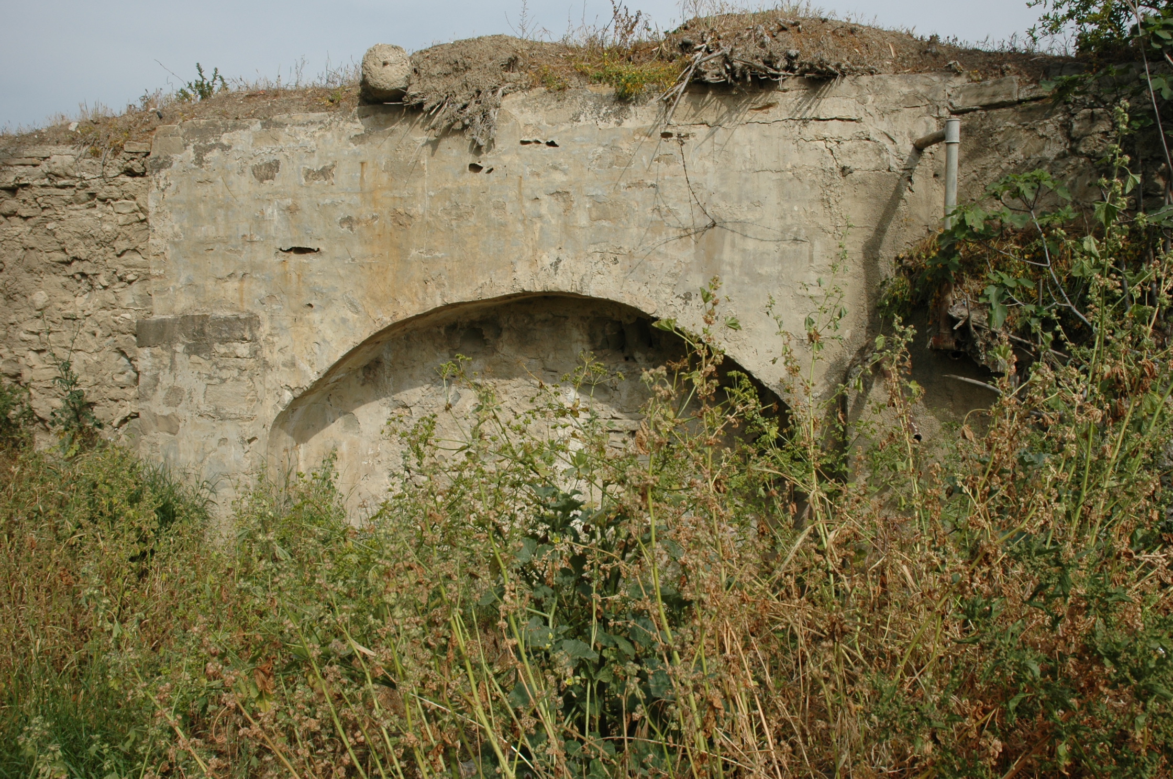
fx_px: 879
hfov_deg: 67.4
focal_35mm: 27
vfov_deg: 47.8
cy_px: 390
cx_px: 586
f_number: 10
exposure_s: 1/400
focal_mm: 18
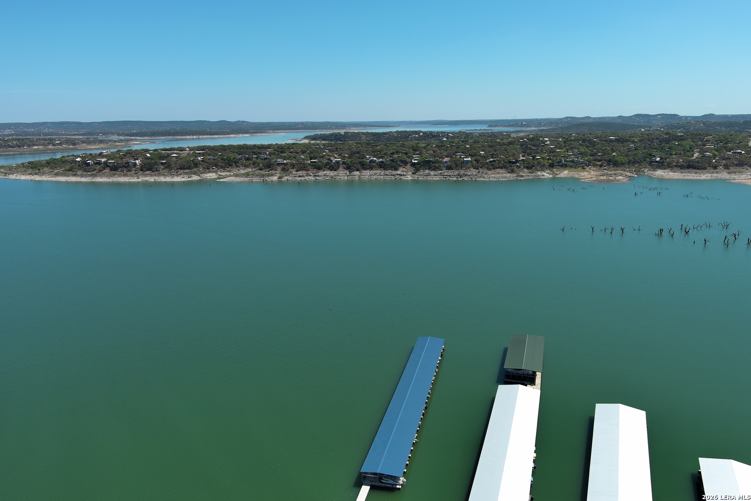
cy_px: 250
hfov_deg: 63.7
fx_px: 605
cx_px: 376
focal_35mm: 29
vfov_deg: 45.0
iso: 101
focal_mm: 10.57
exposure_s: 1/1873
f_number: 2.8
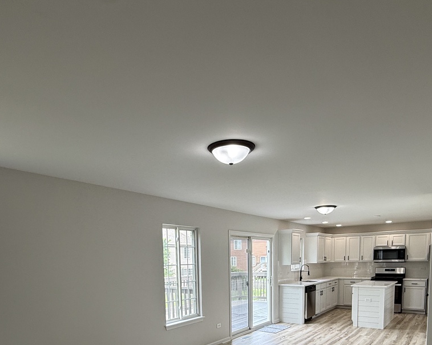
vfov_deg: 50.3
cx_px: 214
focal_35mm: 26
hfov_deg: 66.0
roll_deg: +1.0
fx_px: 332
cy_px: 294
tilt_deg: -5.7
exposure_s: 1/133
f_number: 2.2
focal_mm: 2.22
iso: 64
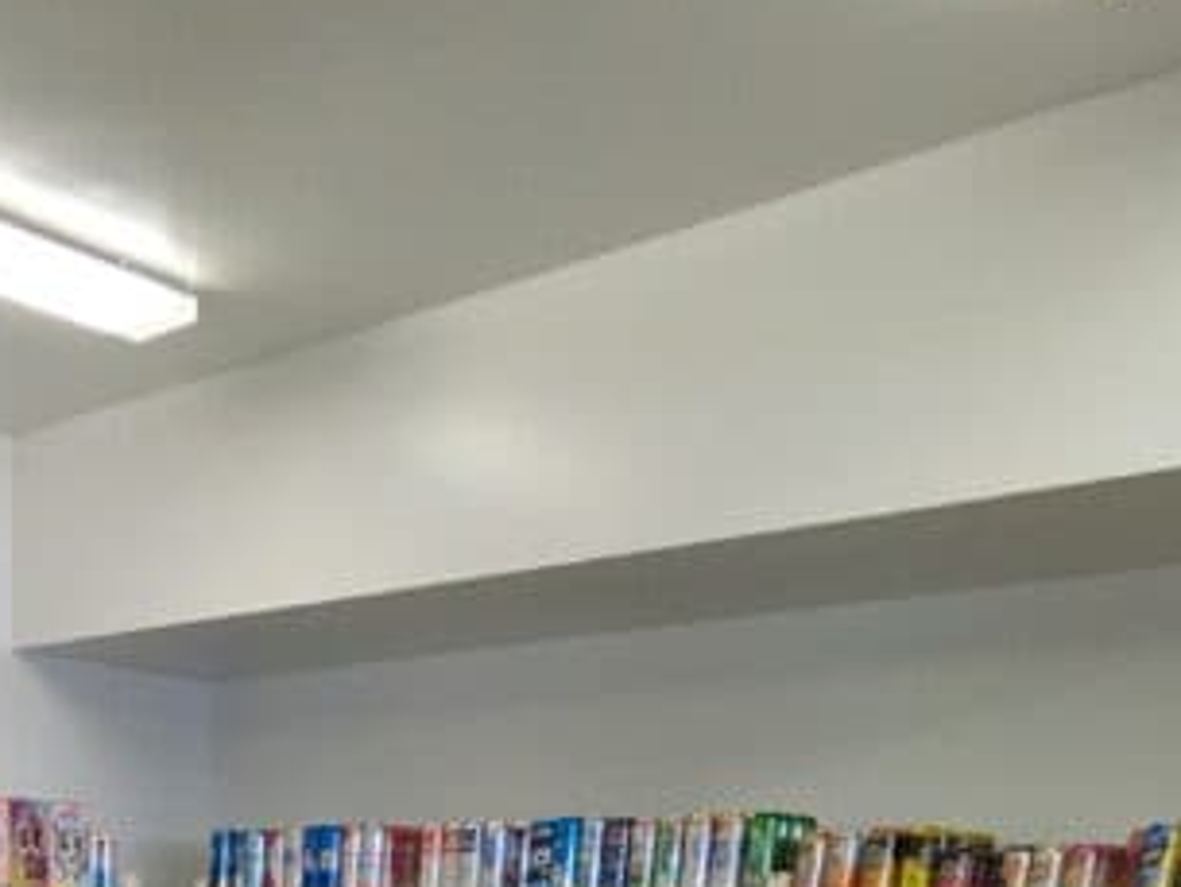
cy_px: 1439
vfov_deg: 22.9
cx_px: 136
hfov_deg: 37.9
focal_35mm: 47
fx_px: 1604
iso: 409
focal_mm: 1.83
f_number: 2.2
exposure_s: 1/120
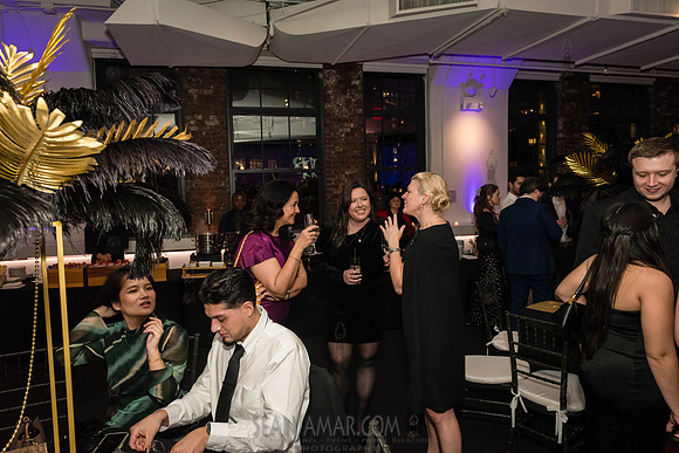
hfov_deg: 73.7
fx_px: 453
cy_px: 226
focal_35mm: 24
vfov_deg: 53.2
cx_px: 340
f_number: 5
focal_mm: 24
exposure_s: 1/200
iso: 5000
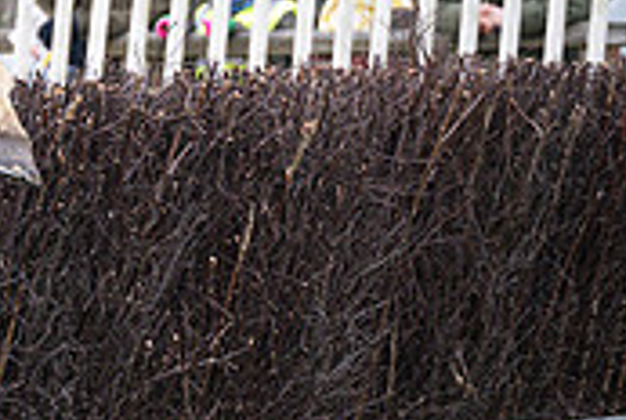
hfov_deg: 5.5
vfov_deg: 3.7
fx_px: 6445
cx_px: -533
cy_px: -105
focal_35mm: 370
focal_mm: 70
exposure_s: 1/1600
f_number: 2.8
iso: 400
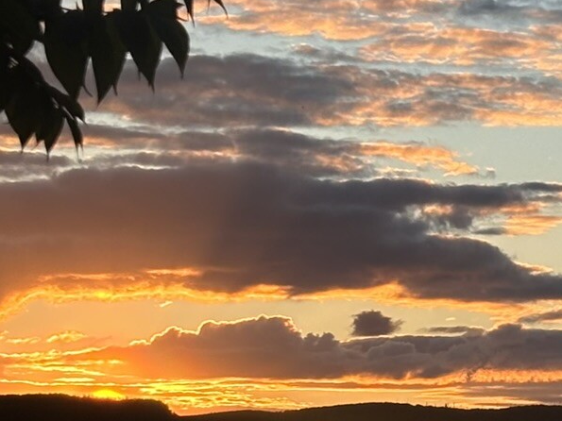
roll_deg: +0.7
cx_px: 785
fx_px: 2906
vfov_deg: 8.3
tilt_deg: +2.4
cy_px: 345
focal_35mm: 179
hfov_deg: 10.7
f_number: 1.6
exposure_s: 1/1592
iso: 32
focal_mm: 5.96
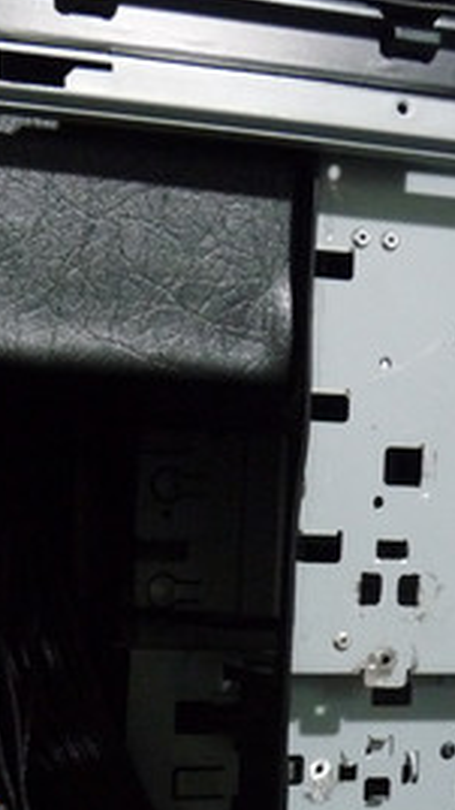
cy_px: 699
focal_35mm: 70
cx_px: -90
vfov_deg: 29.2
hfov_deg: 16.5
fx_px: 1504
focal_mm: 4.8
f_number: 2.8
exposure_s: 1/6
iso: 400
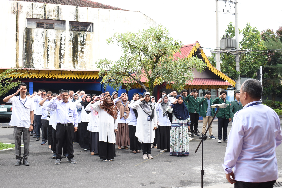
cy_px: 94
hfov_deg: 43.6
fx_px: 353
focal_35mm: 45
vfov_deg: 29.9
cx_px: 141
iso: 500
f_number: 5.6
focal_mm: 30
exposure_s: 1/200
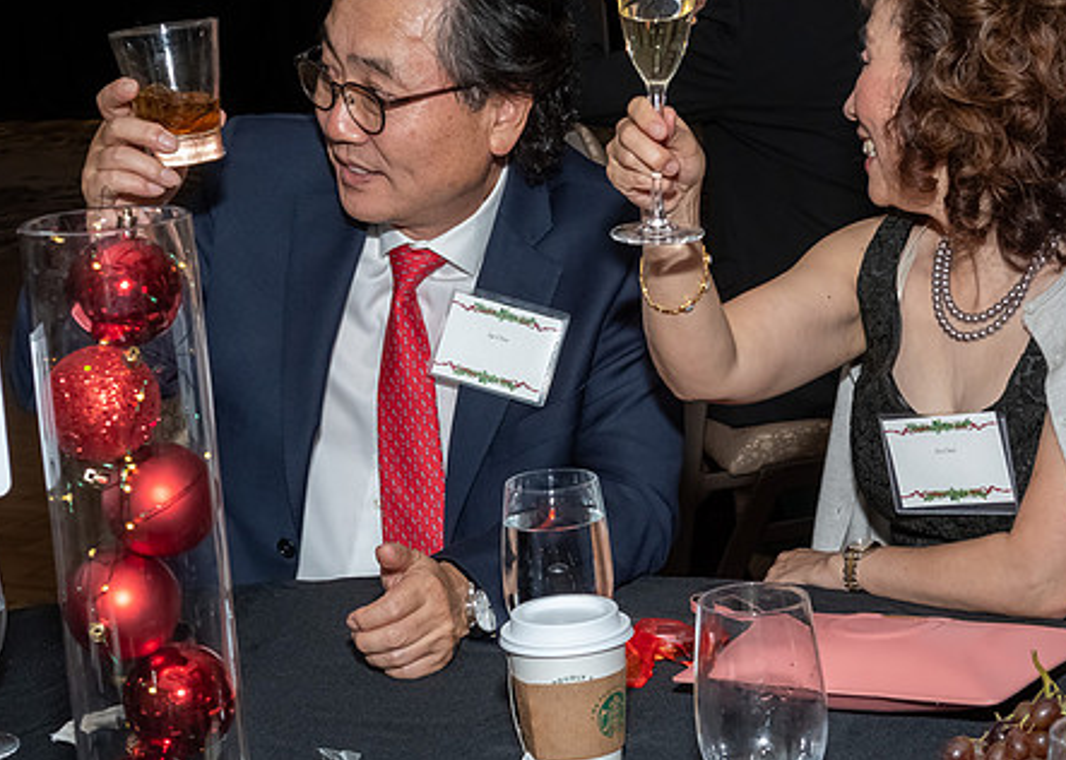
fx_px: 2663
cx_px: 616
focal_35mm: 88
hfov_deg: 22.6
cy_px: 347
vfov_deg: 16.2
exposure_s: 1/250
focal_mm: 32
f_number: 7.1
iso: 500
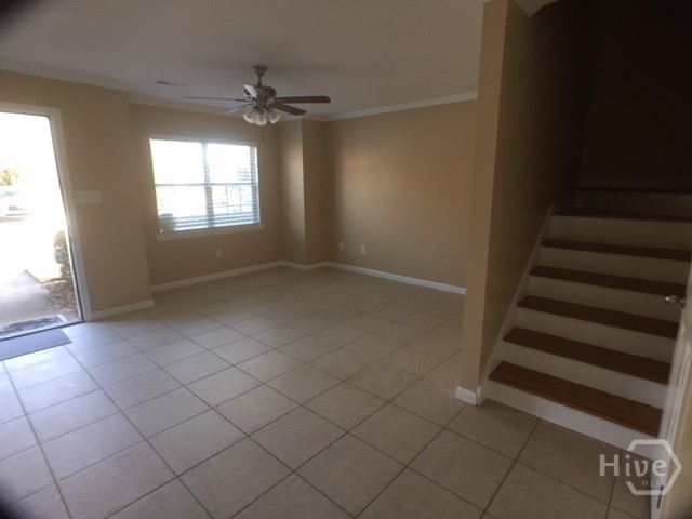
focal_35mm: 29
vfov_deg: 48.2
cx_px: 346
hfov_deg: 61.7
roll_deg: +0.8
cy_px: 260
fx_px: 580
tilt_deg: -11.4
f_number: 2.2
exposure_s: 1/30
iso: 32
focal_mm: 4.15
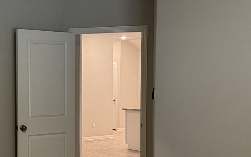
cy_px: 107
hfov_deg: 32.6
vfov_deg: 21.5
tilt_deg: -3.9
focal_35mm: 60
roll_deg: +0.1
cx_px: 35
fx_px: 410
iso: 400
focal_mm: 6.76
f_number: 1.78
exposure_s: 1/60
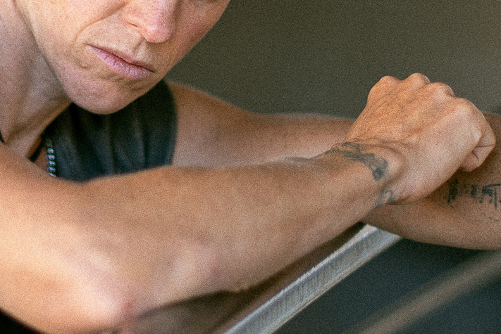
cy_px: 124
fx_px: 2506
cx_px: 58
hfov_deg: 11.3
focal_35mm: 180
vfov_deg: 7.6
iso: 250
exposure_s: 1/250
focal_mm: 50
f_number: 1.4
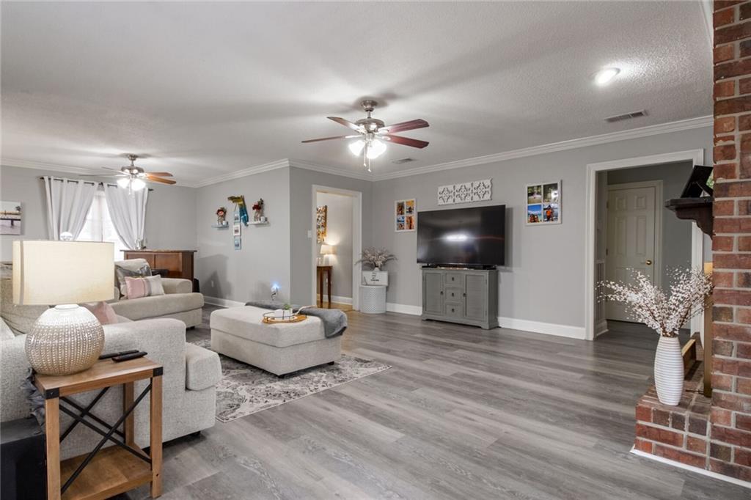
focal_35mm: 18
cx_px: 376
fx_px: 375
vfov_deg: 67.3
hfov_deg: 90.0
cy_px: 250
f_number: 11
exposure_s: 1
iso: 200
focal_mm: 12
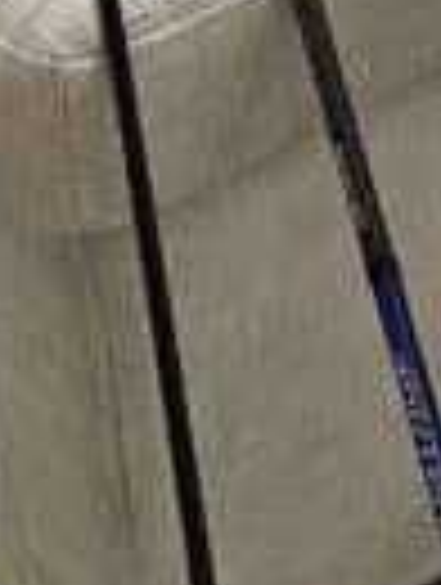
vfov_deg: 10.9
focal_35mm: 181
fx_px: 3065
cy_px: 369
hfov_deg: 8.2
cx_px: 518
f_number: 1.7
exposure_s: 1/25
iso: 800
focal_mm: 6.3
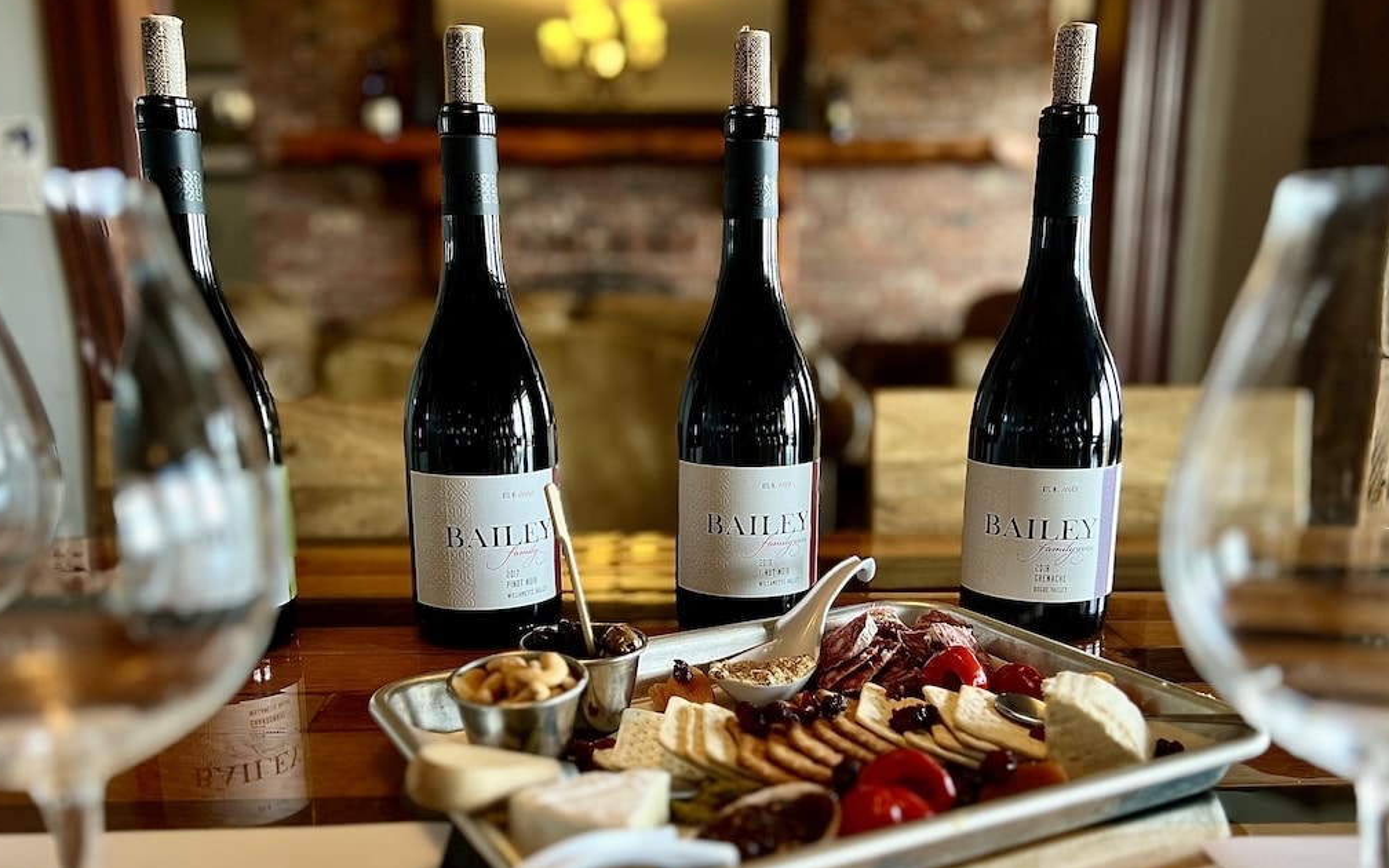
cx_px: 686
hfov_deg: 66.5
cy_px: 490
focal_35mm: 28
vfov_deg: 44.4
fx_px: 1060
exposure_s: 1/60
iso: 100
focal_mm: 5.7
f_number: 1.5
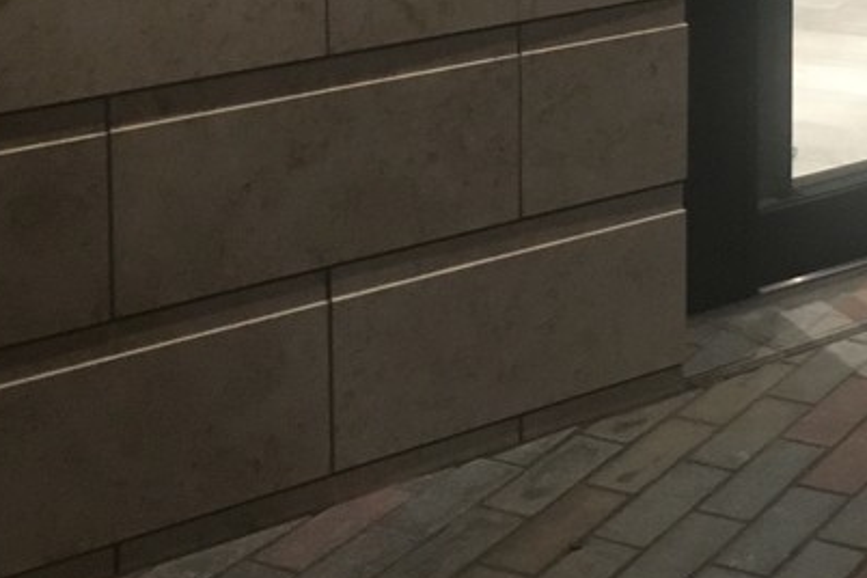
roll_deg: +0.3
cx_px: 643
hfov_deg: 22.4
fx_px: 2167
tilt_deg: -8.9
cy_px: -218
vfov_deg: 14.4
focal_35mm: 90
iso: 200
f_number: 2.2
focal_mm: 4.15
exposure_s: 1/15
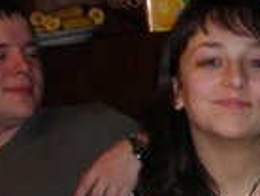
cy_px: 218
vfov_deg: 9.8
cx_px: 249
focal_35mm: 151
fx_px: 1136
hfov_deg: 12.9
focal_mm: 6.3
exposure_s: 1/60.1
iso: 50
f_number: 3.2
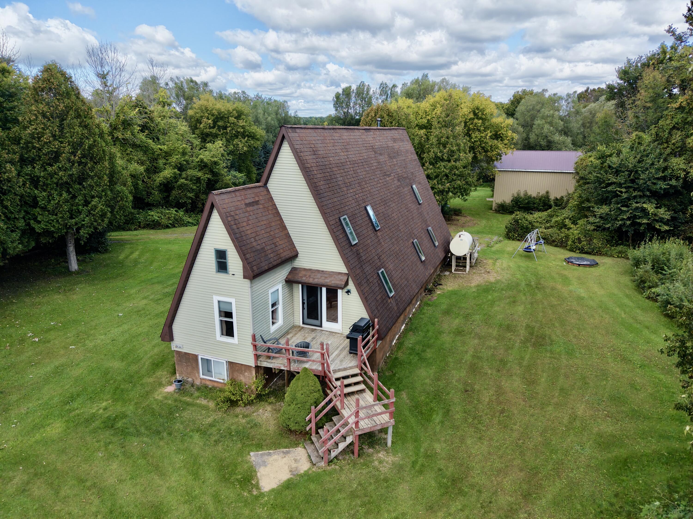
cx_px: 346
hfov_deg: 71.6
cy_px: 260
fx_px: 480
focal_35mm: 24
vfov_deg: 56.8
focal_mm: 8.67
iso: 100
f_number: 1.8
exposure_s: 1/800
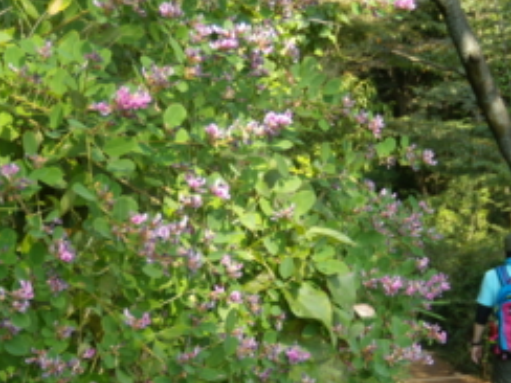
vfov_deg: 24.6
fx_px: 871
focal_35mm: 59
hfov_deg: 32.3
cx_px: 155
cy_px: 272
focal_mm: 6.4
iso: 80
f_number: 3.6
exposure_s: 1/125
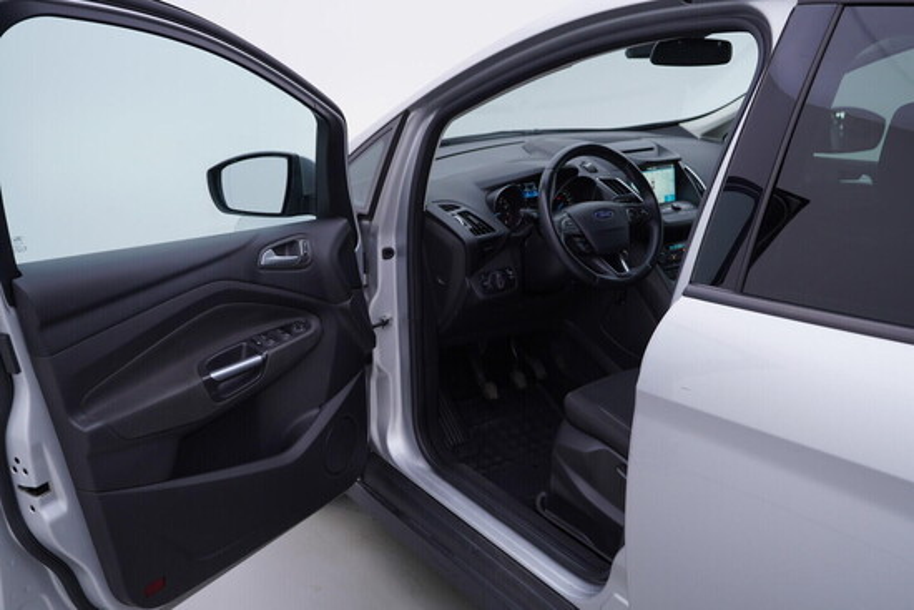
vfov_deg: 36.9
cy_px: 305
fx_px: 914
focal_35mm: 36
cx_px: 457
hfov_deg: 53.1
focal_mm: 24
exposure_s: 1/60
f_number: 4
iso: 125
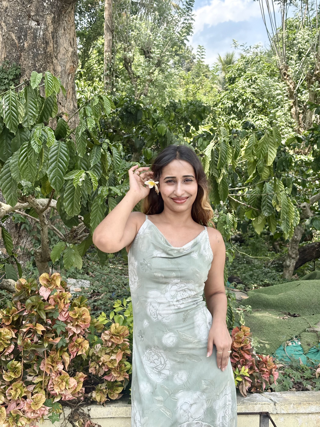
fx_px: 641
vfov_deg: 36.8
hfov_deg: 28.0
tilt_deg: -2.7
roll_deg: -0.7
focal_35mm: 52
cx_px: 160
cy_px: 214
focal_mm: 5.96
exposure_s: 1/1032
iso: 50
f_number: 1.6
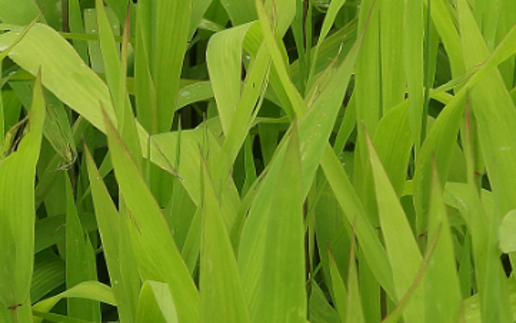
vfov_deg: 2.6
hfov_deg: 4.1
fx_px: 7147
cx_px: 142
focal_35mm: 508
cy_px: -51
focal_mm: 100
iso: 400
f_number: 13
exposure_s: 1/160
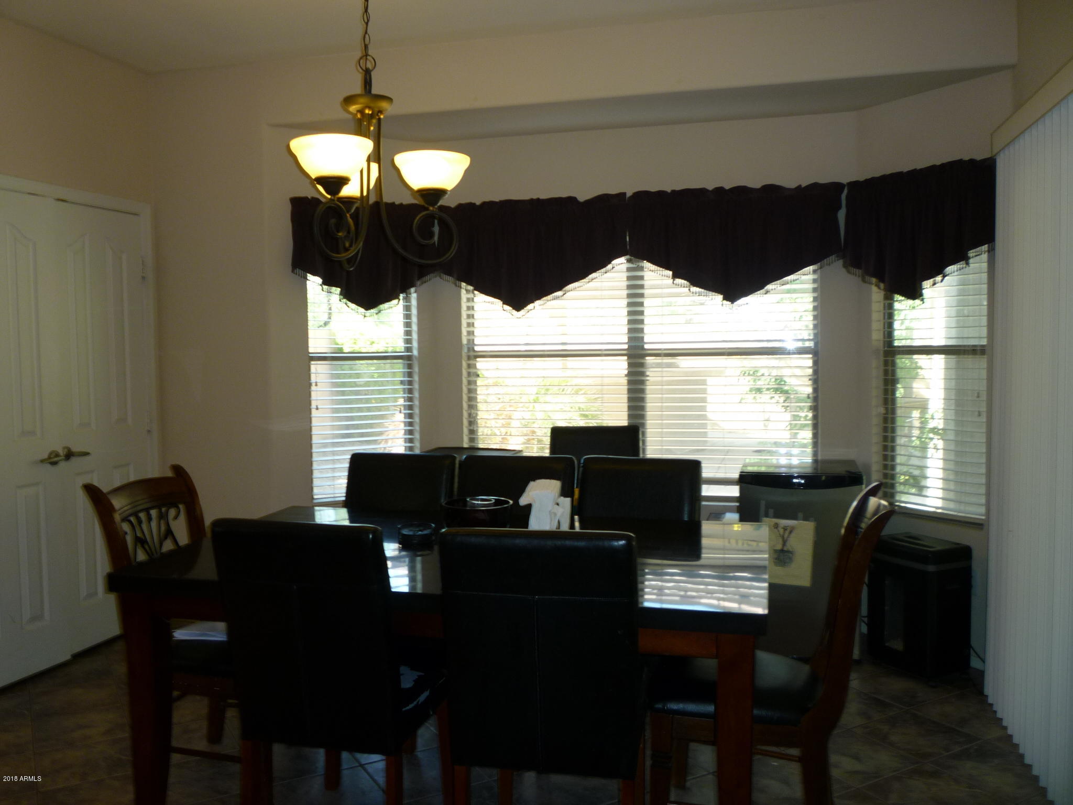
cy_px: 402
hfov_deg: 61.7
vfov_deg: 48.2
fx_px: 899
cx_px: 536
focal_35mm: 29
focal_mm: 5.2
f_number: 3.3
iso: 100
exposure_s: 1/30
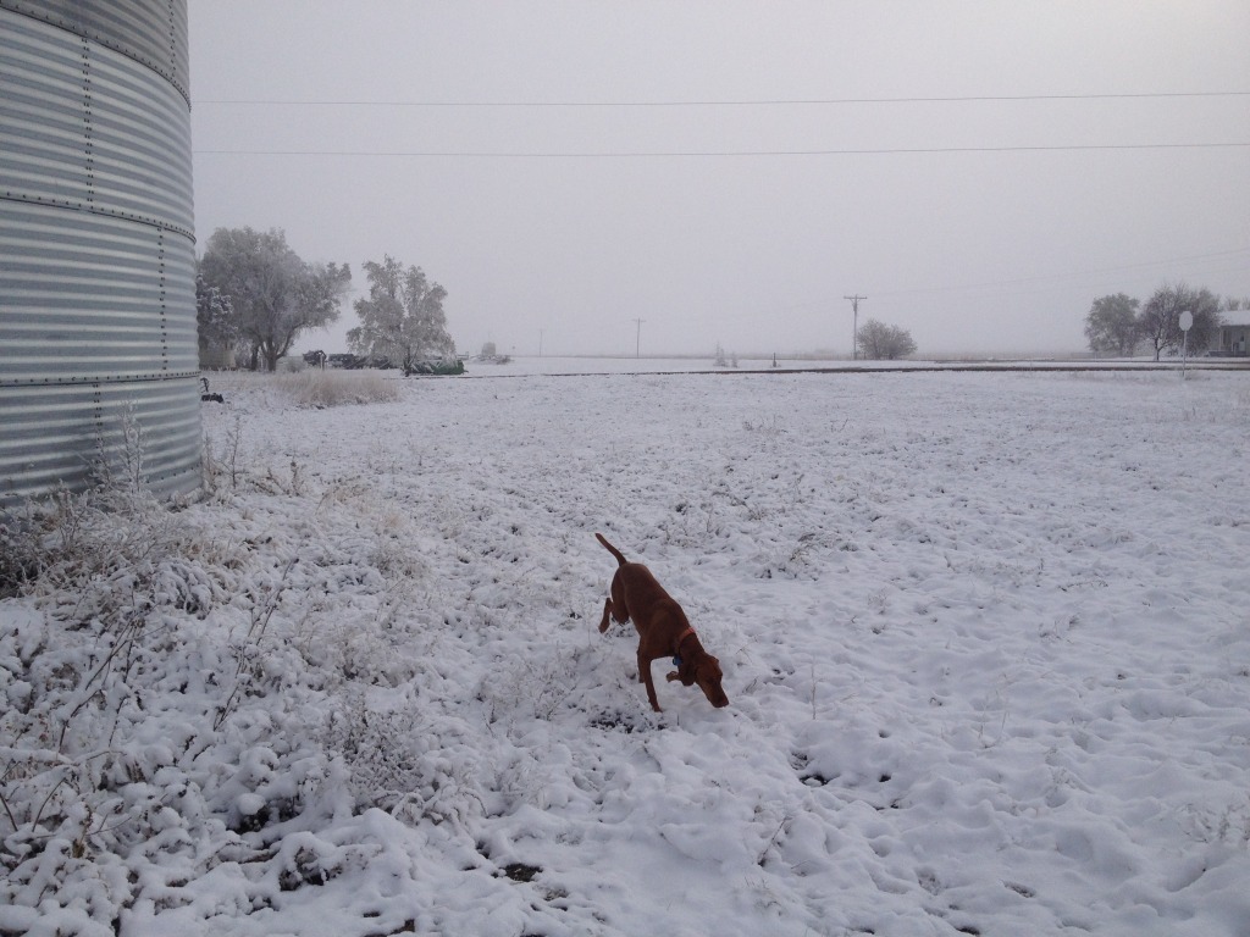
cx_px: 625
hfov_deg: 52.6
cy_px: 468
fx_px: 1264
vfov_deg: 40.7
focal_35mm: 35
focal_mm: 4.28
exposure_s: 1/3247
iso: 50
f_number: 2.4
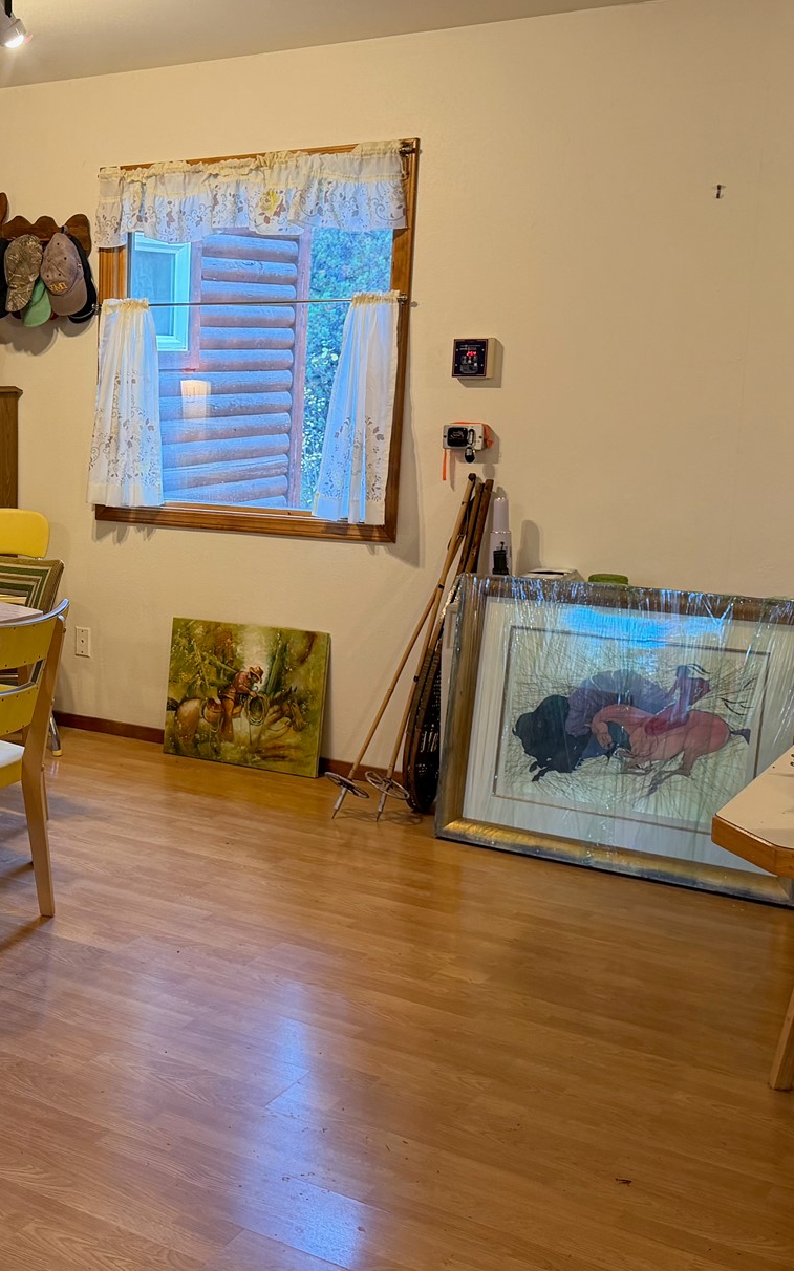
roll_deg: +0.4
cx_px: 49
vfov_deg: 46.2
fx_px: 1489
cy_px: 619
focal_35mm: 43
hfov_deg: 28.5
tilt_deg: -9.9
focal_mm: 6.76
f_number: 1.78
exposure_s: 1/60
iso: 200
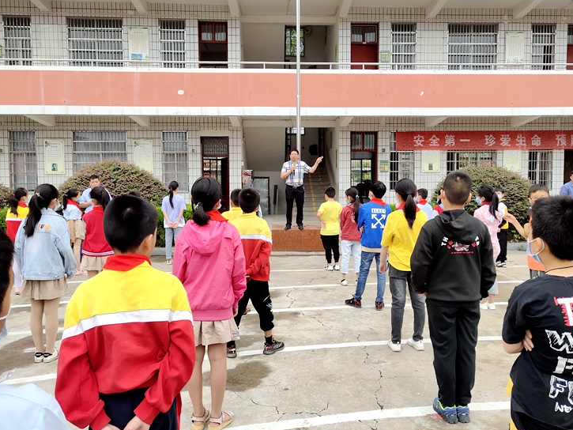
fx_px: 530
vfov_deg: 44.2
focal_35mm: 32
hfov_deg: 56.8
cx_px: 304
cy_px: 205
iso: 50
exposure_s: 1/798
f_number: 1.8
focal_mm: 4.27
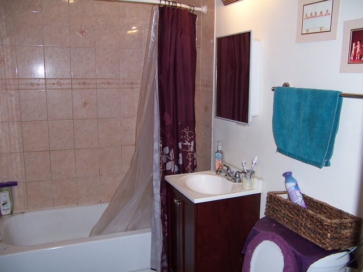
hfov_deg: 55.4
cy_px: 136
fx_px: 346
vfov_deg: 42.9
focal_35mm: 33
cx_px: 182
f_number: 2.8
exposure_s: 1/60
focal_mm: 5.5
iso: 80
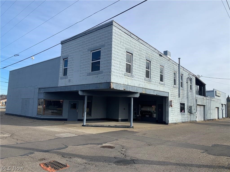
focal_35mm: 26
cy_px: 86
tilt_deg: +9.1
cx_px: 115
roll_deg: -2.2
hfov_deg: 67.3
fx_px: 173
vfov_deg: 53.1
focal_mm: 4.25
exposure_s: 1/2160
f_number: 1.8
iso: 25
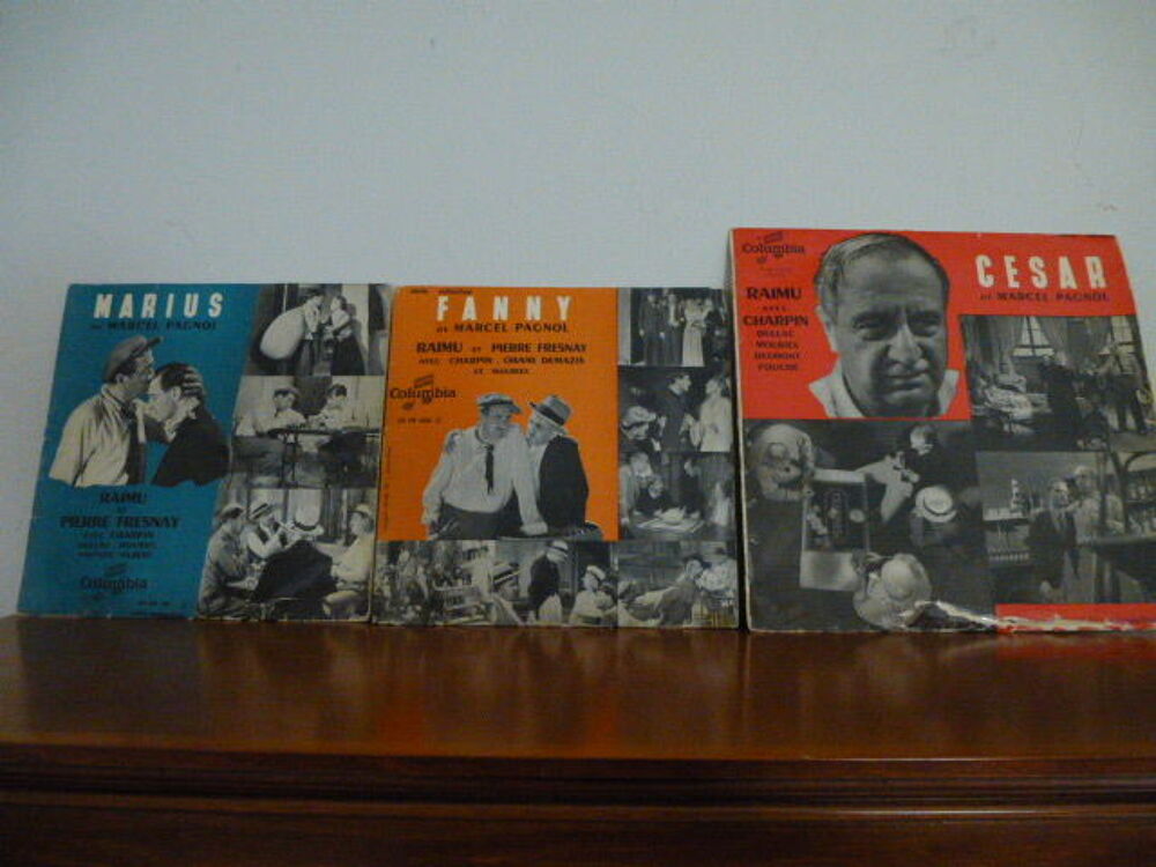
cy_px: 434
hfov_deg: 69.4
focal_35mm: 25
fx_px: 835
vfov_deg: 54.9
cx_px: 578
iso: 1600
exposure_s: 1/15
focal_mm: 4.3
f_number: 3.3
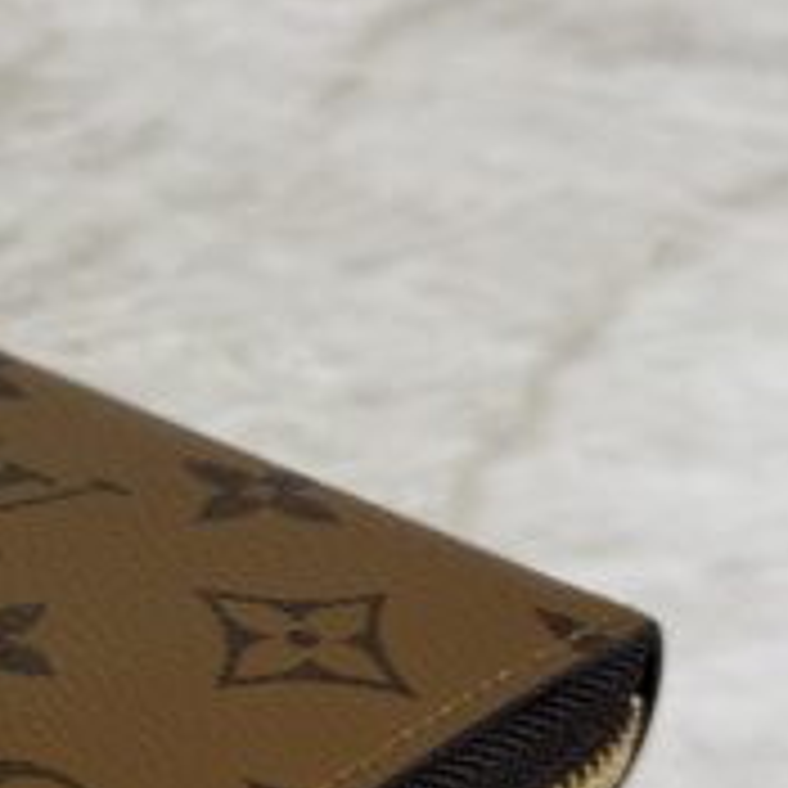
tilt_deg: -31.0
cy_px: 603
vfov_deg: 17.8
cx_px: -239
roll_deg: +0.6
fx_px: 2498
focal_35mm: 97
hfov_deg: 16.9
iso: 100
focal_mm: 6.76
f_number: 1.78
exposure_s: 1/120
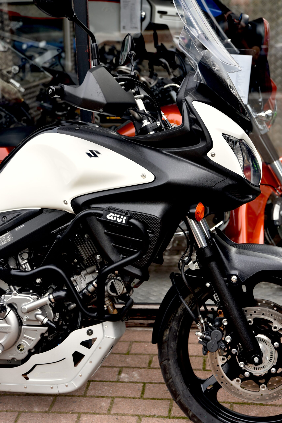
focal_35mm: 62
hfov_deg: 21.9
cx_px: 141
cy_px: 212
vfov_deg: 32.4
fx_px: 728
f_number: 5
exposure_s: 1/100
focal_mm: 62
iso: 200
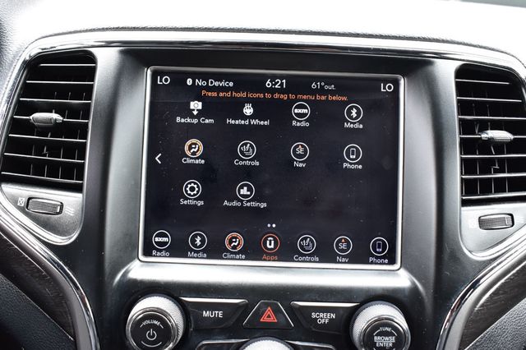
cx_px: 263
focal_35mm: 38
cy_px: 175
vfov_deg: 35.5
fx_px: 548
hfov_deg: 51.3
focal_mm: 25
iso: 400
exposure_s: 1/40
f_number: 7.1
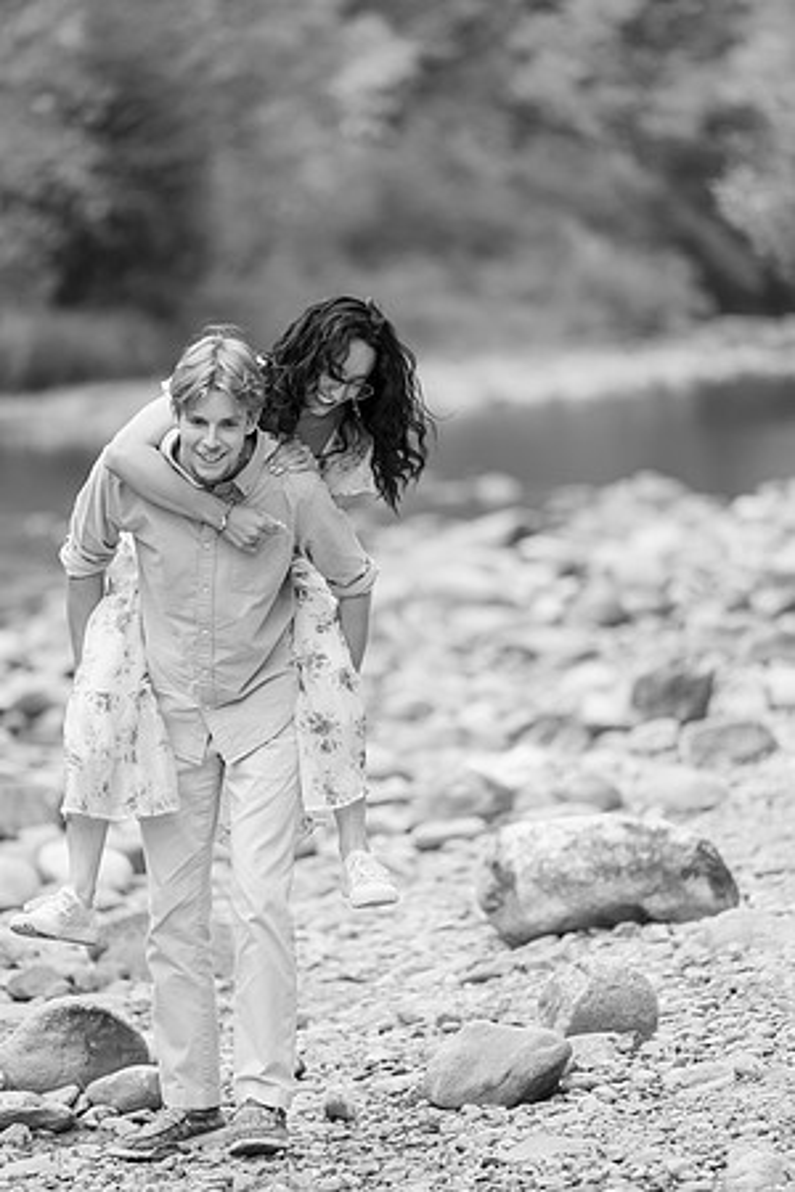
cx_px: 398
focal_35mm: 200
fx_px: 6624
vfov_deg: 10.3
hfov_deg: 6.9
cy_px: 596
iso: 250
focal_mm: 200
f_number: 2.8
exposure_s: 1/250
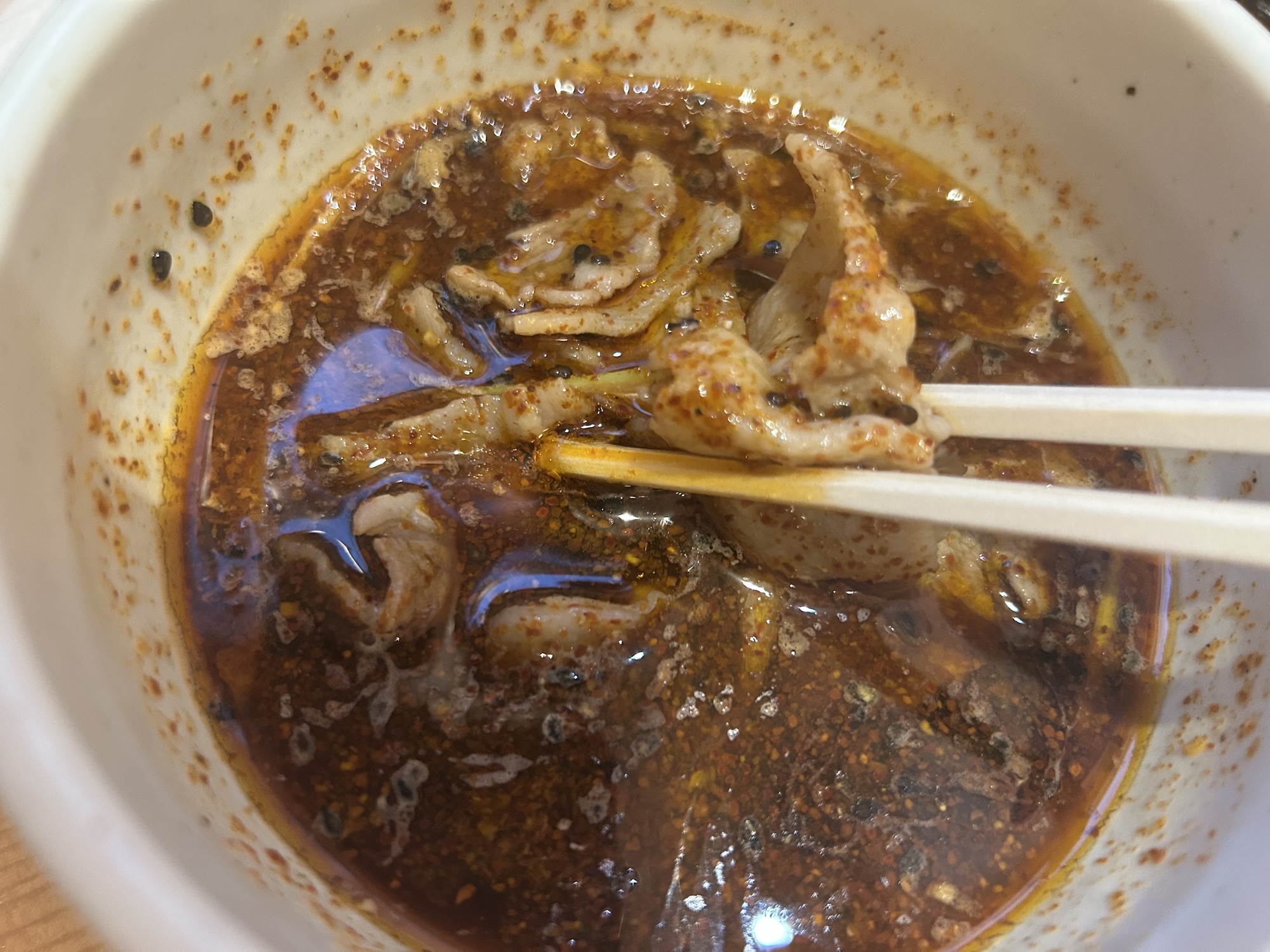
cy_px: 476
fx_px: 954
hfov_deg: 67.3
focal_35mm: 26
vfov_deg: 53.1
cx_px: 635
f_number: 1.5
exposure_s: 1/50
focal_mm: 5.7
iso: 250
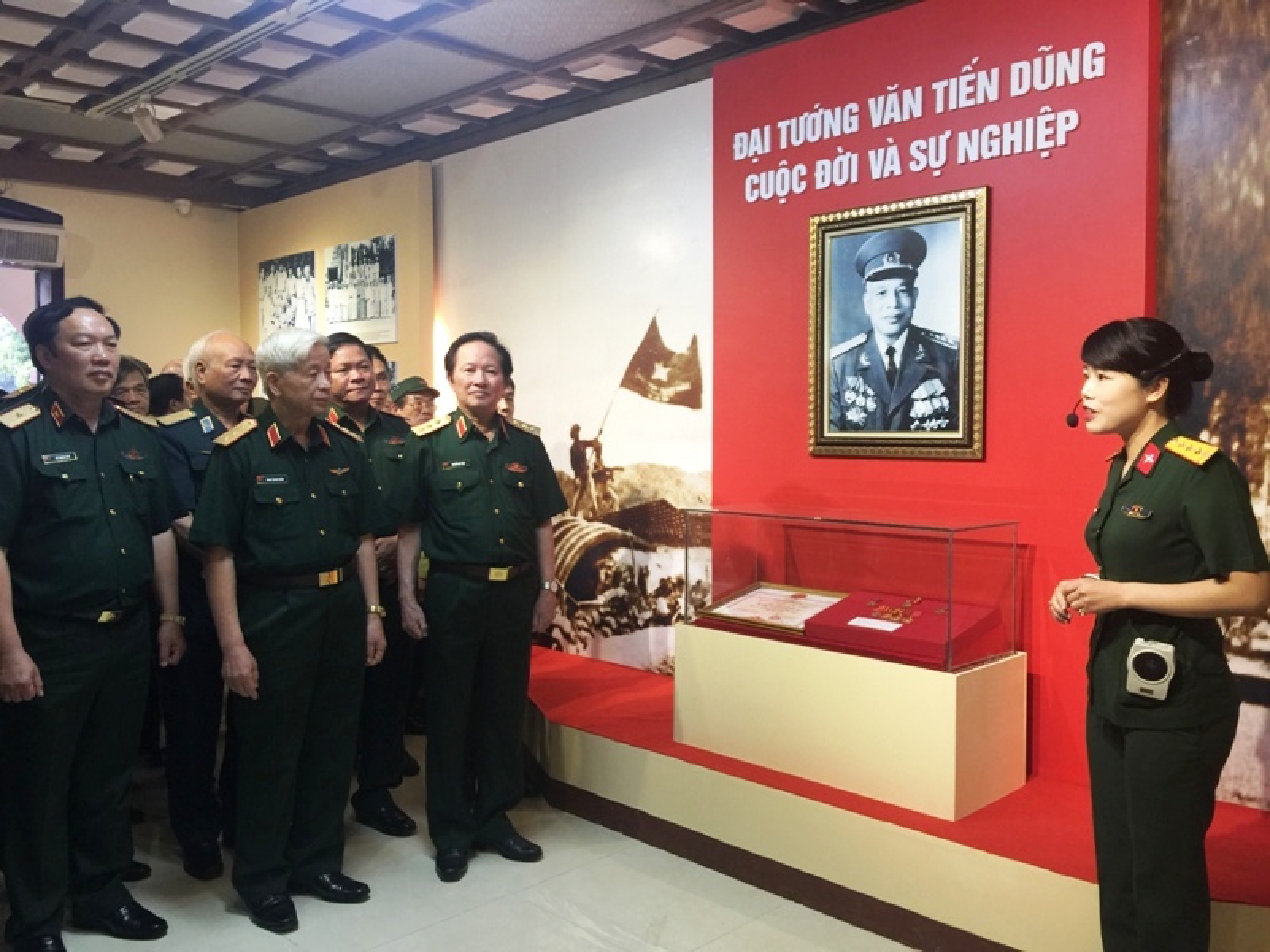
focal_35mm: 29
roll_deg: -1.8
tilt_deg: -1.4
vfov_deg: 48.2
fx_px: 1064
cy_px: 476
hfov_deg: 61.7
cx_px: 635
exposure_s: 1/17
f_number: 2.2
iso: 50
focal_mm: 4.15
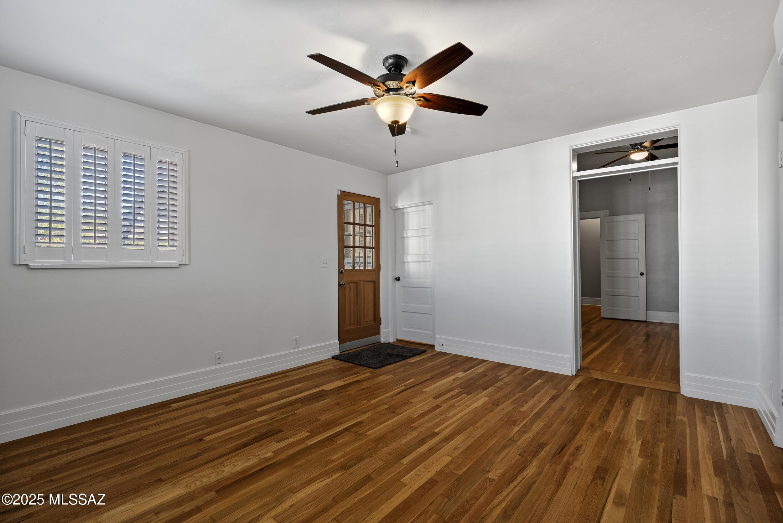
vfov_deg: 73.8
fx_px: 348
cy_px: 262
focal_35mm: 16
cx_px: 392
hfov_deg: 96.7
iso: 400
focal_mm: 16
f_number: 8
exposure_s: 1.3
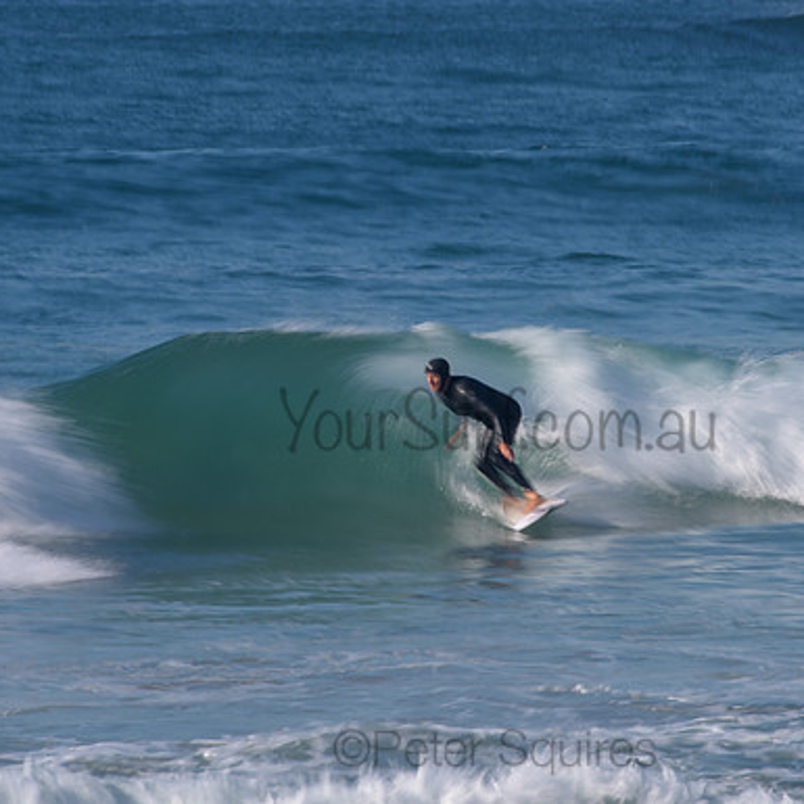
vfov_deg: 2.7
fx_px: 16844
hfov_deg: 2.7
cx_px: 495
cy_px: 402
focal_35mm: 641
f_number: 16
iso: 31
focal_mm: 500
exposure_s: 1/13
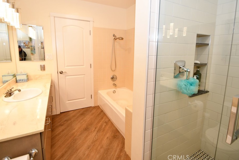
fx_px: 113
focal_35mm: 17
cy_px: 71
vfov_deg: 70.2
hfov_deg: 93.3
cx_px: 120
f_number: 4
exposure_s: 1/60
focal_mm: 10
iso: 320
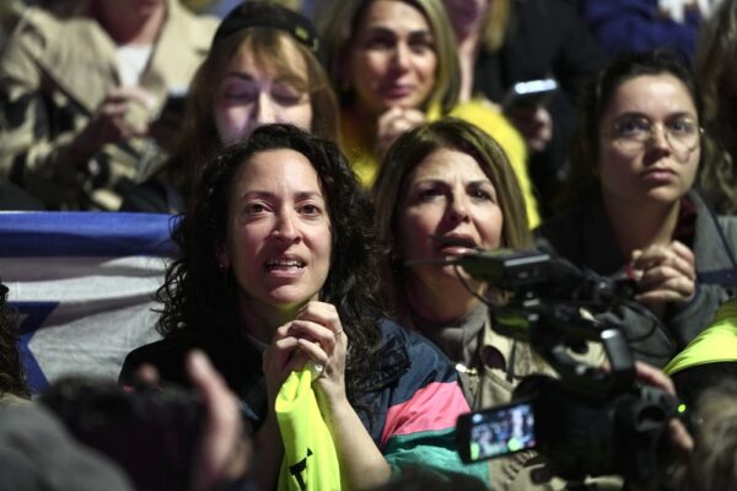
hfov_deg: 10.3
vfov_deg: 6.9
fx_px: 4094
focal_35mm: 200
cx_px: 368
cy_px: 246
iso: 2500
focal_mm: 200
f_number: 4
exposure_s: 1/200
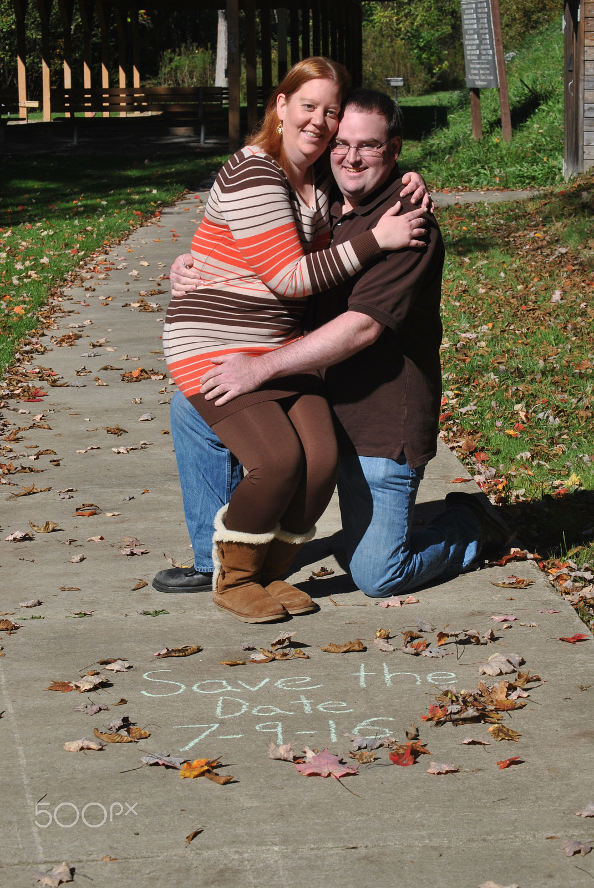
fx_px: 2036
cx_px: 297
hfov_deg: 16.6
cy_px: 444
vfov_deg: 24.6
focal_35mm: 82
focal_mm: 55
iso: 100
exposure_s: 1/250
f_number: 8
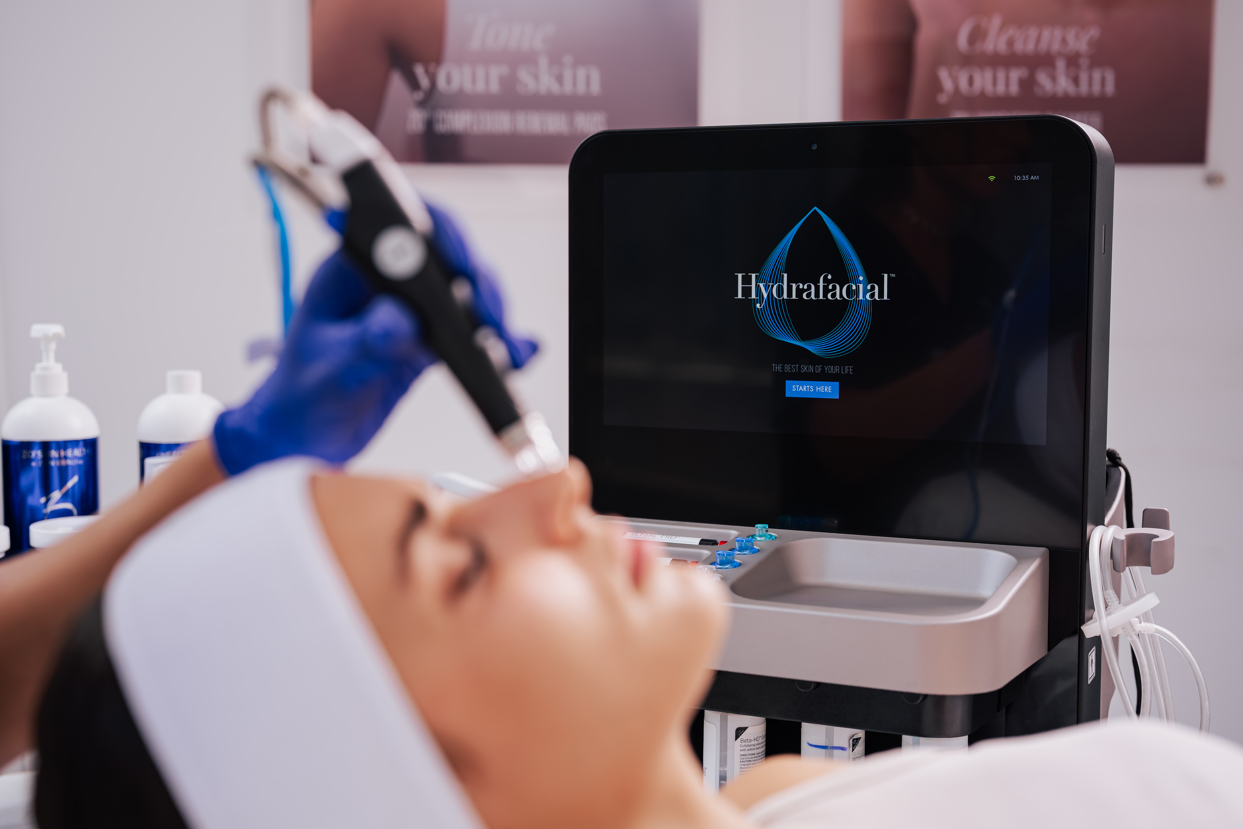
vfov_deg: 27.0
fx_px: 1726
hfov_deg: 39.6
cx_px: 622
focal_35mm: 50
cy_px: 414
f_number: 3.2
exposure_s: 1/125
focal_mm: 50
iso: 125
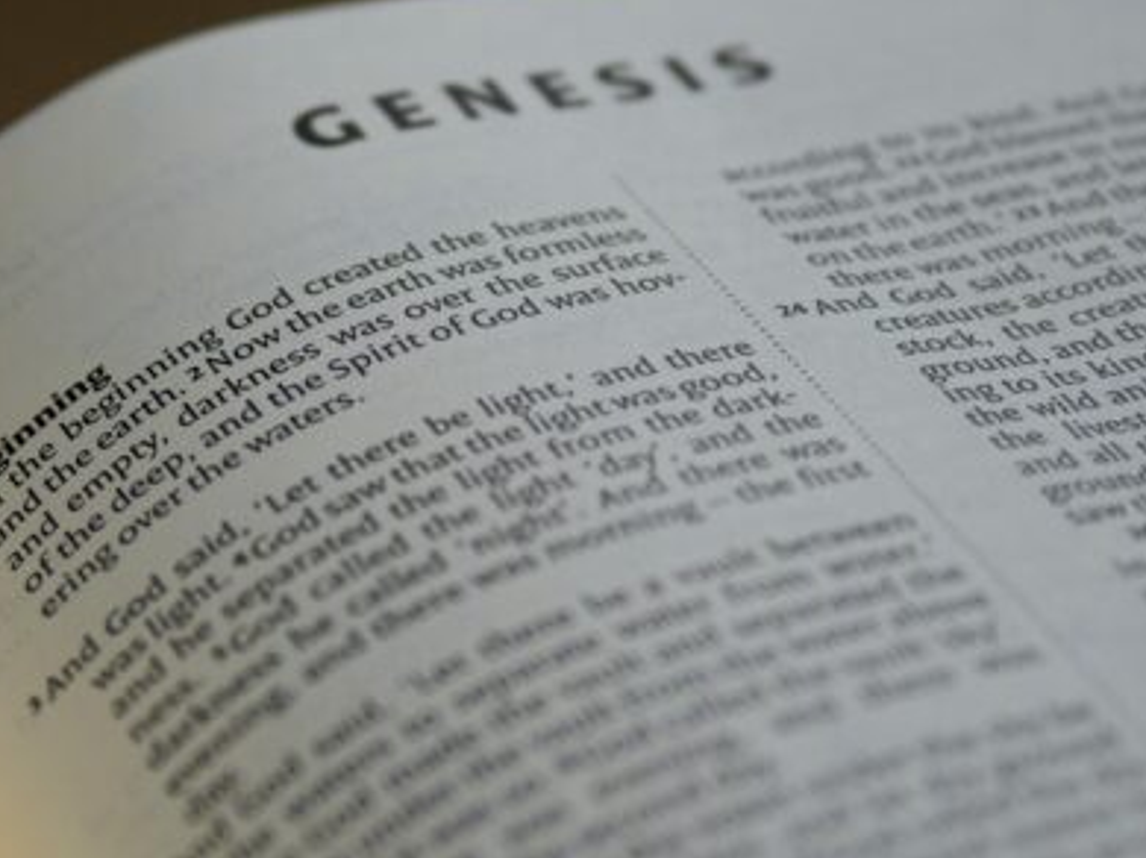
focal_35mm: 154
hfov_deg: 12.8
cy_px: 488
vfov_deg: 9.6
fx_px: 5095
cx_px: 376
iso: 200
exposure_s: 1/160
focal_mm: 50
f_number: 4
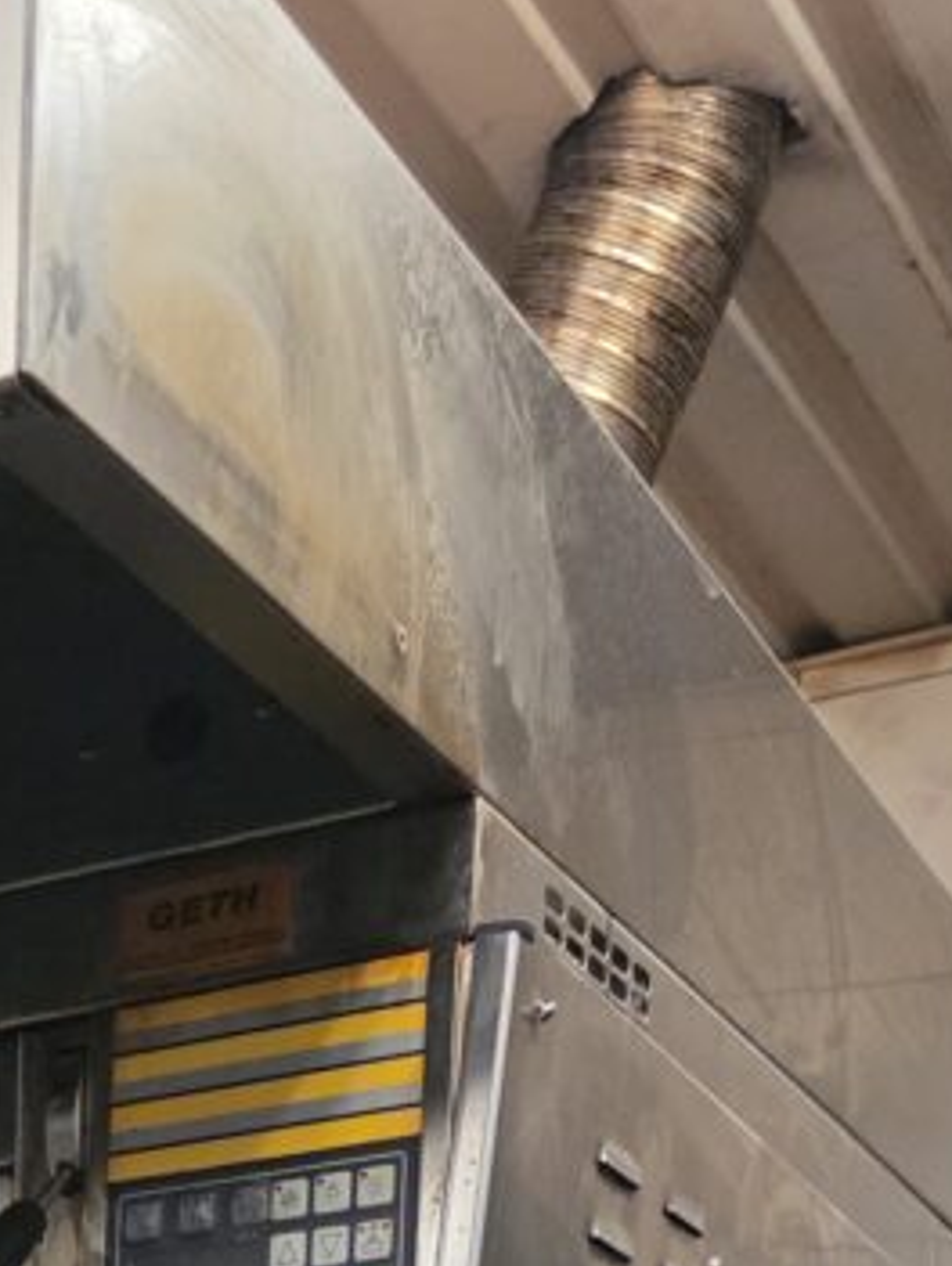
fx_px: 3258
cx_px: -505
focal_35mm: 89
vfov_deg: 17.5
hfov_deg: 15.3
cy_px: 2319
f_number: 1.7
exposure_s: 1/120
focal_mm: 6.3
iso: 1600
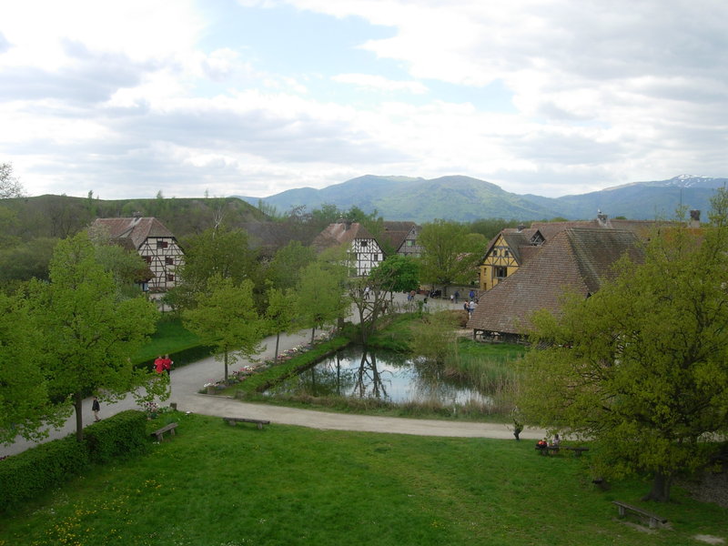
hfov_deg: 49.0
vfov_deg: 37.7
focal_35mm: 38
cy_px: 273
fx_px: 799
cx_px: 364
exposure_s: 1/406
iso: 79
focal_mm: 7.8
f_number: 4.8
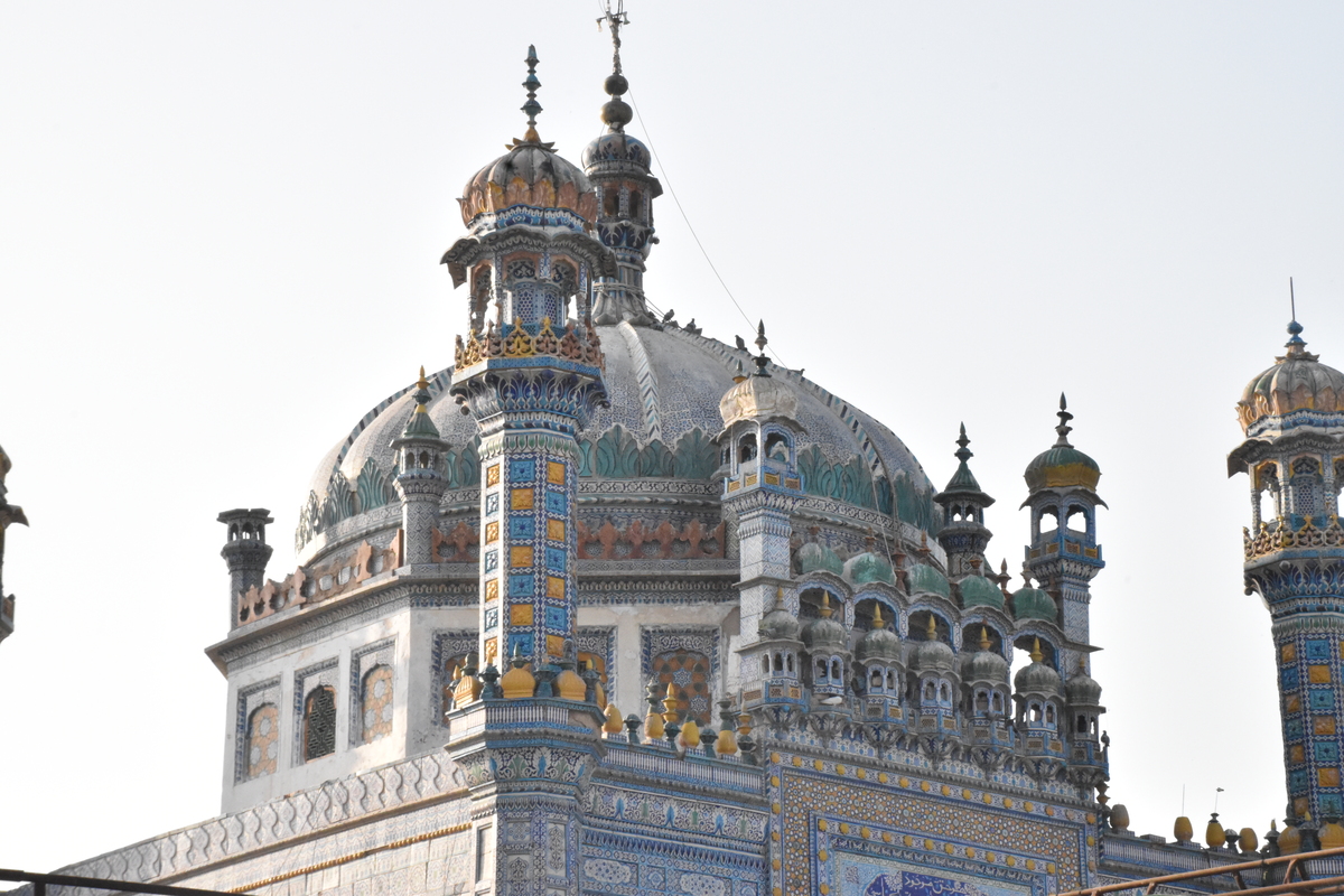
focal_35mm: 99
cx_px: 672
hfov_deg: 20.6
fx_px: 3696
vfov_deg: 13.8
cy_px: 448
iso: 5000
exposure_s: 1/800
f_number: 22
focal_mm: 66
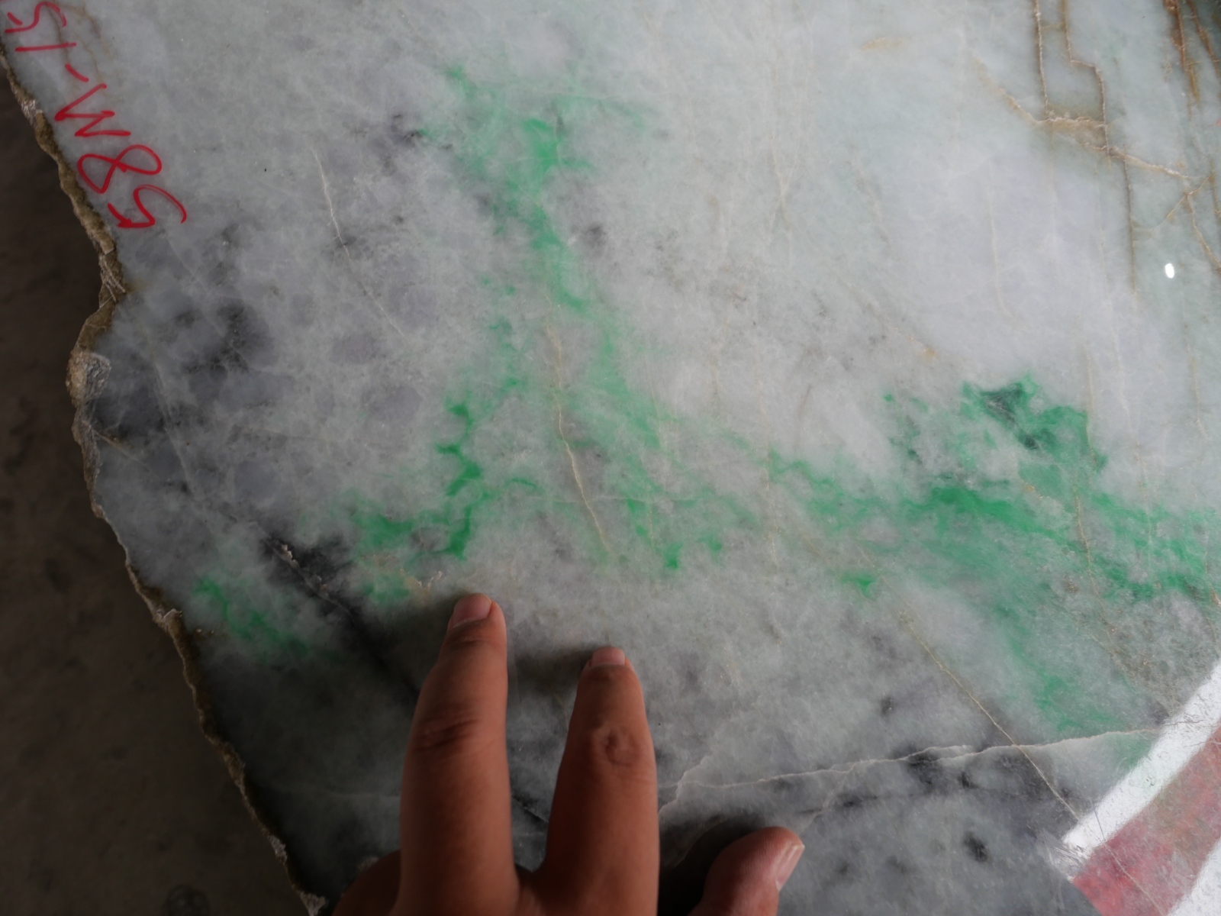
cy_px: 458
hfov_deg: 87.8
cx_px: 610
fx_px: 635
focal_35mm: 18
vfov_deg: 71.6
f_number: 4
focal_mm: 9
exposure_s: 1/80
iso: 200
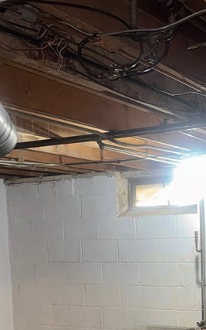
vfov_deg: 31.9
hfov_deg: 20.1
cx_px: 241
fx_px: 548
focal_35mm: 61
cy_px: 296
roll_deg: +1.5
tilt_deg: -6.2
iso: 160
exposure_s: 1/9
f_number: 1.78
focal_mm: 6.76
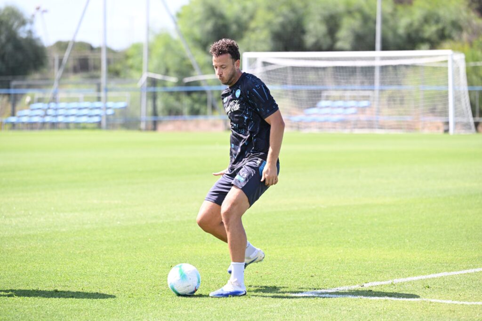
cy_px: 160
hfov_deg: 11.7
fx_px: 2343
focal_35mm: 175
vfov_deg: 7.8
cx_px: 241
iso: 400
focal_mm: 175
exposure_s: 1/1250
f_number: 4
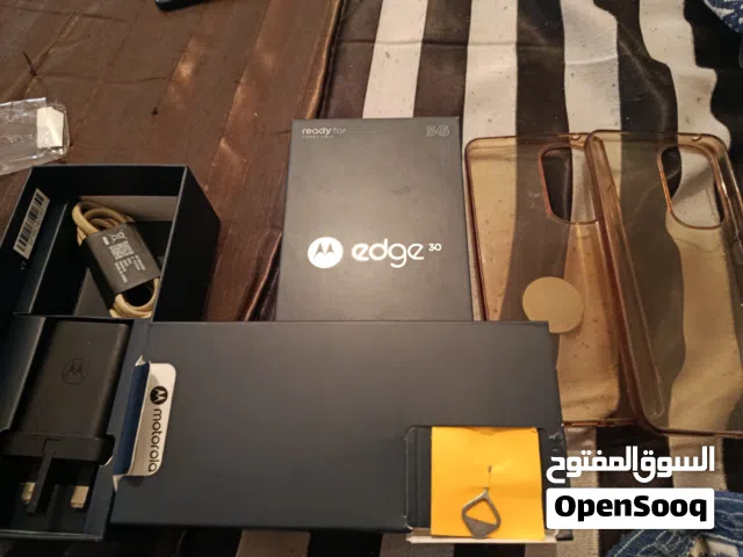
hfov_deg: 71.6
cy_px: 278
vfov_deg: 56.8
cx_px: 372
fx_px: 515
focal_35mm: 24
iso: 3088
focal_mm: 5.24
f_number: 1.7
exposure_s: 1/20
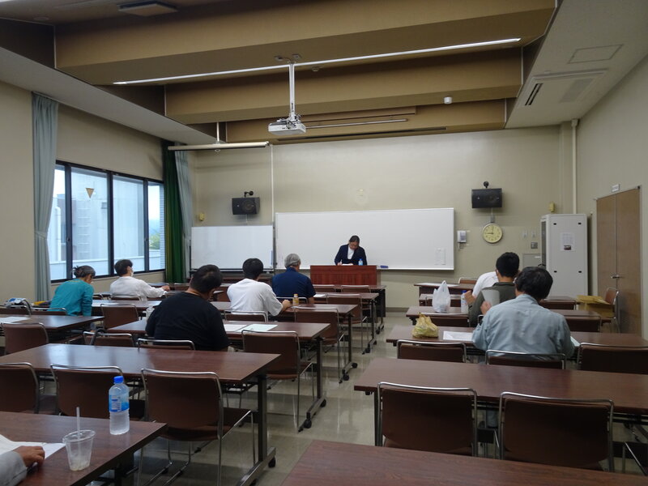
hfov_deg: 69.4
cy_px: 243
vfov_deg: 54.9
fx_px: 468
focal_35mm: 25
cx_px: 324
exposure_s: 1/30
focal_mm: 4.34
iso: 125
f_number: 3.5
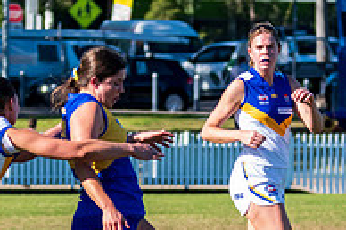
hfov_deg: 3.2
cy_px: 217
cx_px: 320
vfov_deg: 2.2
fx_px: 6107
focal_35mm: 636
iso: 800
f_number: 6.3
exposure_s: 1/2000
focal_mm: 150
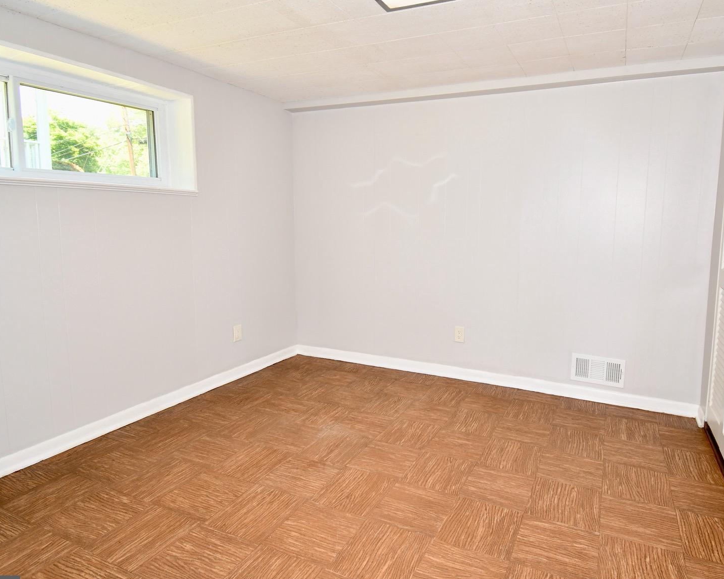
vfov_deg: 68.0
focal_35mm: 20
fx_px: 429
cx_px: 423
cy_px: 269
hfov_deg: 79.7
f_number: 4.5
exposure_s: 1/60
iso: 560
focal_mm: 10
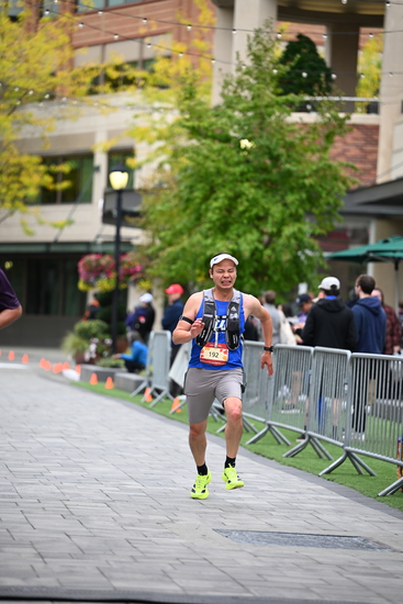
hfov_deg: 9.8
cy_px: 302
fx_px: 2349
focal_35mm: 140
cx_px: 202
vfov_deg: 14.6
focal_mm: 140
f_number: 2.8
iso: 640
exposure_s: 1/2000
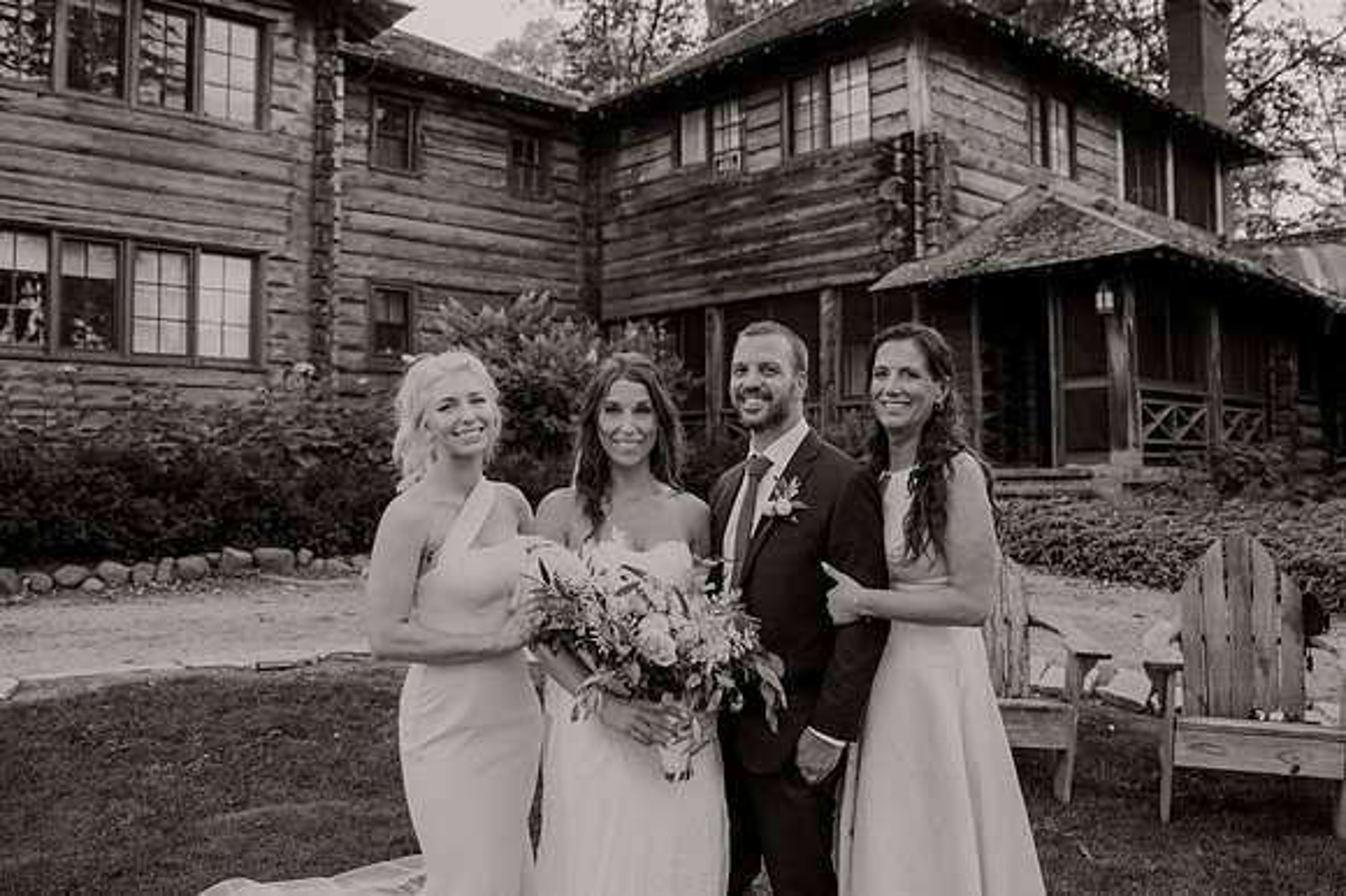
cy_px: 446
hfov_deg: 62.1
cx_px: 710
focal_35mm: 30
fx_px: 1116
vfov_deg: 43.7
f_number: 2.8
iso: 250
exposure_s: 1/320
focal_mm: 24
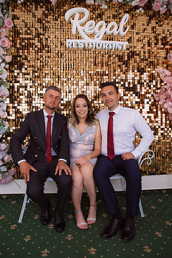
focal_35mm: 24
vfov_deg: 73.7
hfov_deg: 53.1
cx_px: 86
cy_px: 129
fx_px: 172
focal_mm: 24
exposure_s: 1/250
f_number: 5
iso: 640
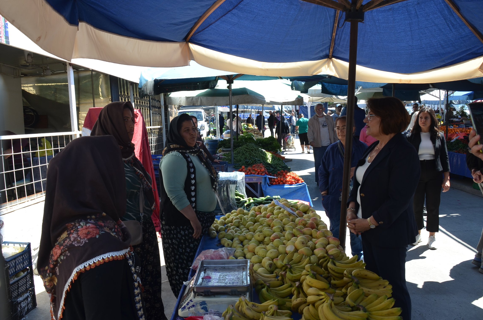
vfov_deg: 44.8
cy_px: 162
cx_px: 234
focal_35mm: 29
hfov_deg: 63.8
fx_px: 388
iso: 200
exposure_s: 1/160
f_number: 6.3
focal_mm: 18
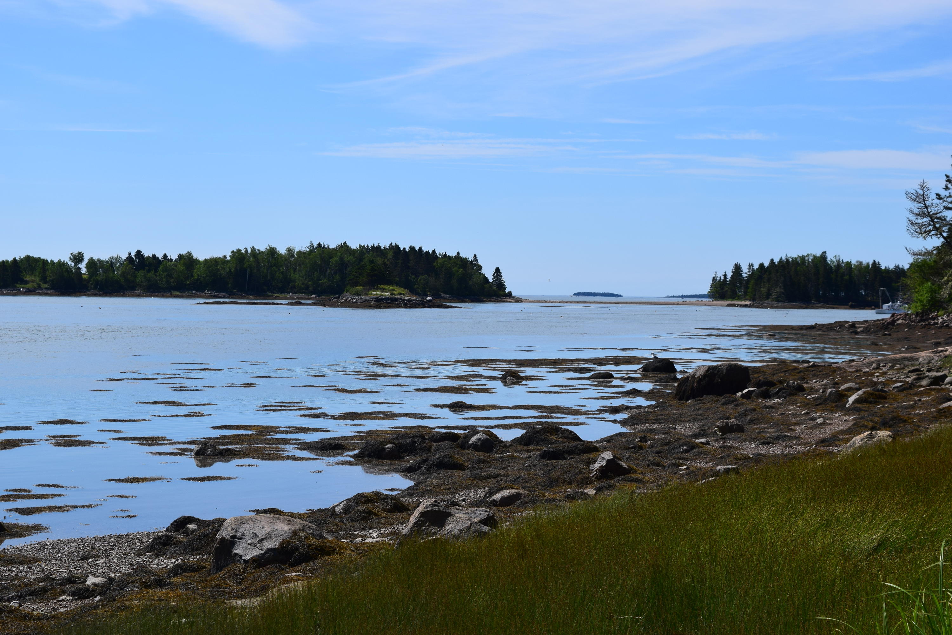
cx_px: 476
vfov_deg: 17.5
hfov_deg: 26.0
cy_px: 318
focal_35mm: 78
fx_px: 2063
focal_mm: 52
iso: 200
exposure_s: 1/800
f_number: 13
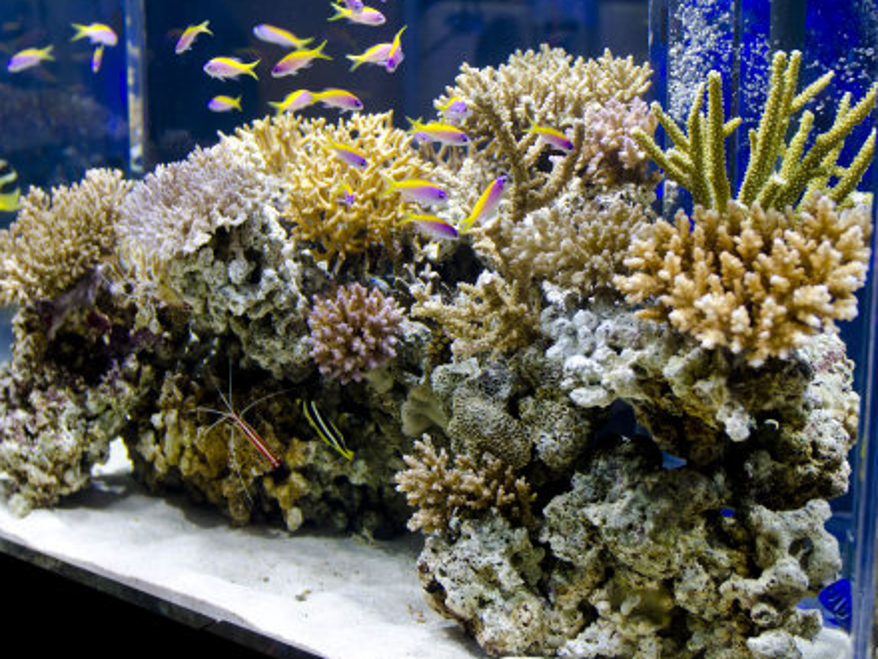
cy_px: 263
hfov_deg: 39.7
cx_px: 443
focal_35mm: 48
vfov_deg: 30.2
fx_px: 1217
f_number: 2.8
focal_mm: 24
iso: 200
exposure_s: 1/250
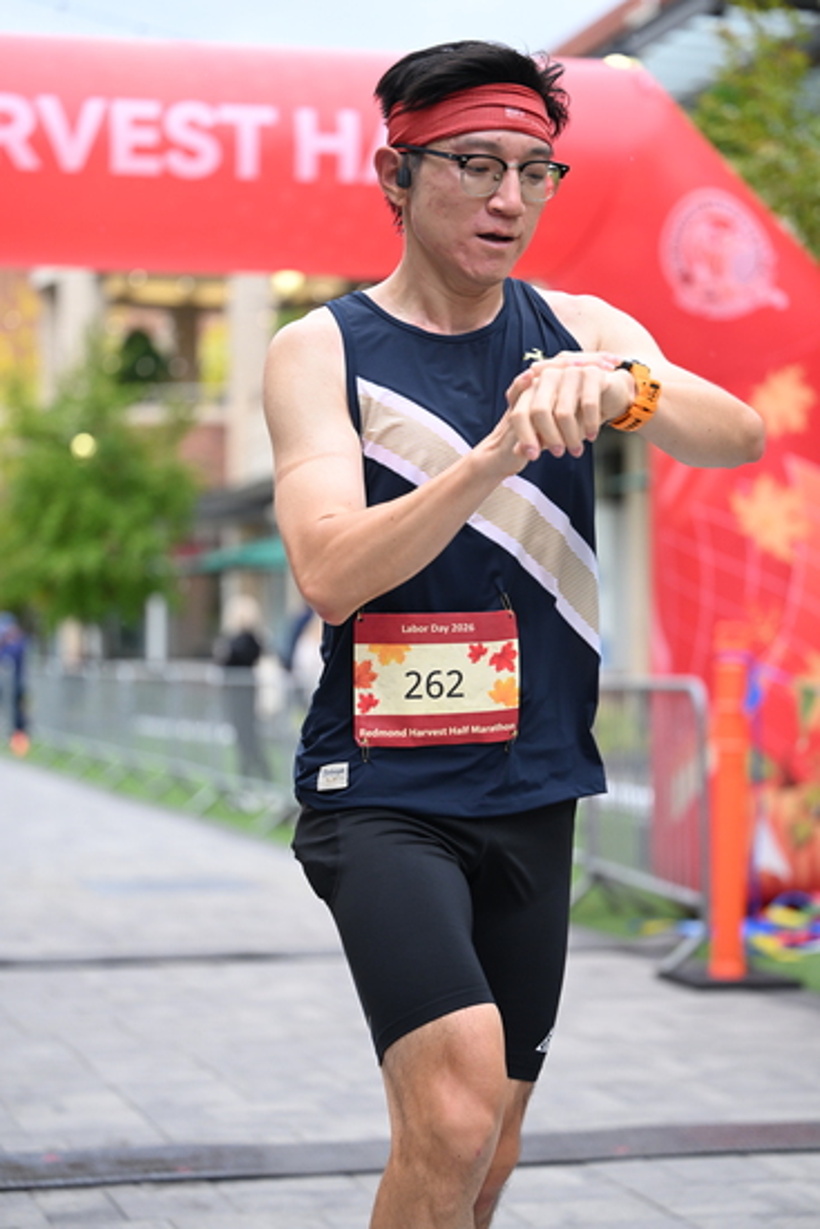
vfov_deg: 26.3
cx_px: 410
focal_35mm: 77
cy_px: 614
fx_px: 2629
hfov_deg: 17.7
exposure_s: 1/1250
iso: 1250
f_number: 2.8
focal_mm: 77
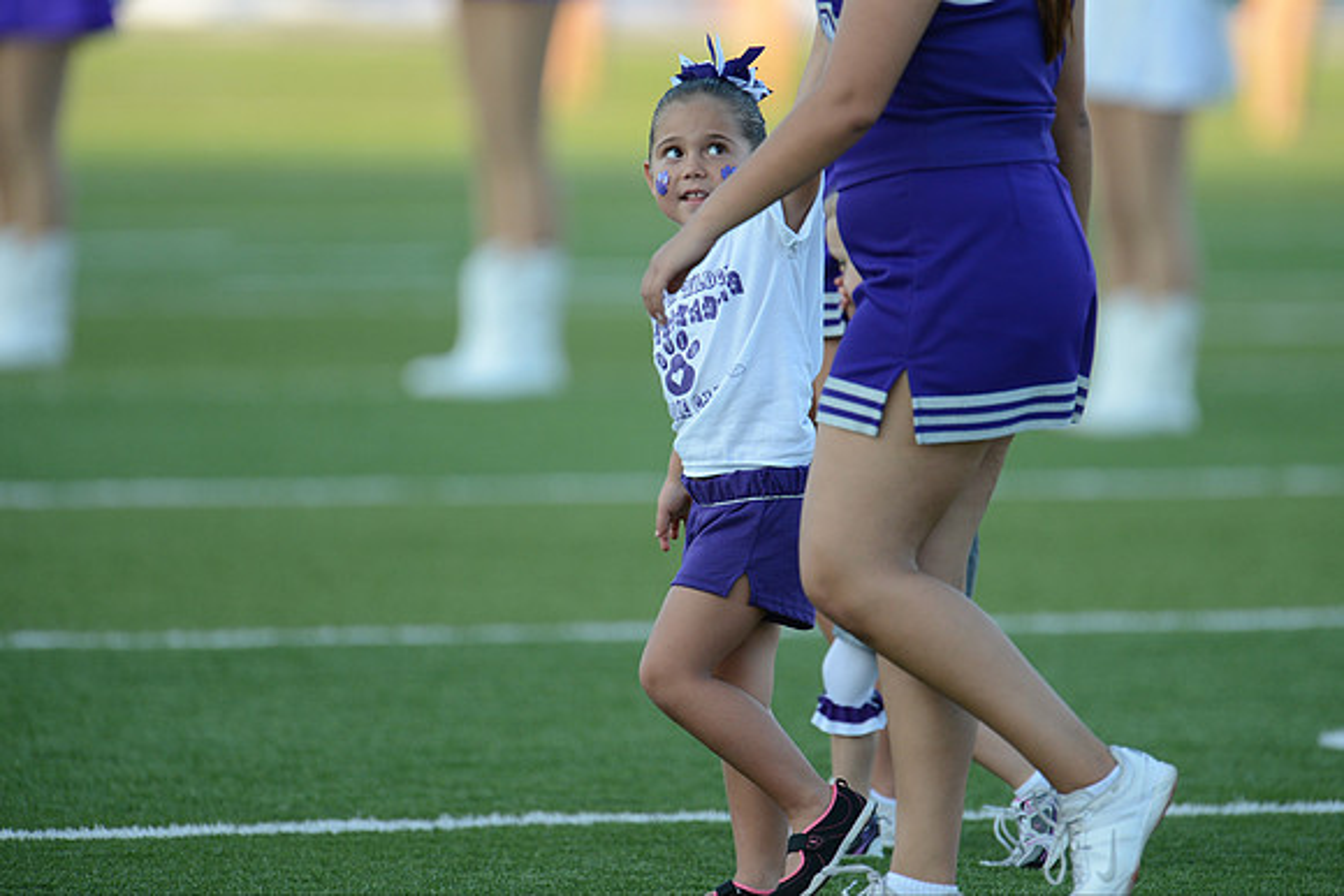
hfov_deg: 3.7
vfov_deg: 2.5
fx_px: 20537
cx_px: 672
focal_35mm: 550
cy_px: 448
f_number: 4
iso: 800
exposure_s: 1/1250
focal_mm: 550
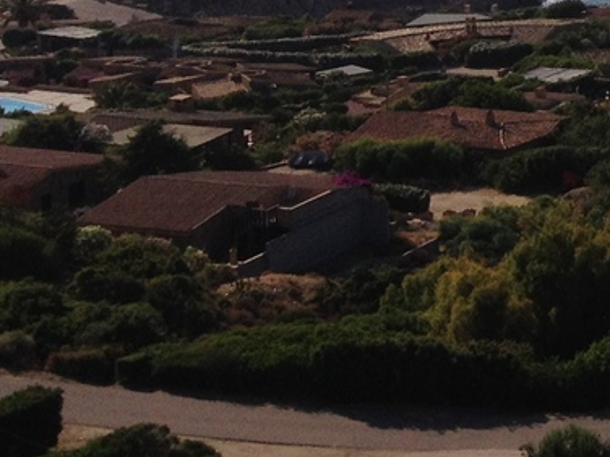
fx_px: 2626
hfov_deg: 11.7
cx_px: 1262
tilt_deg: -4.7
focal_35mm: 149
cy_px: -431
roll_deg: +0.7
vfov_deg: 9.4
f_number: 2.4
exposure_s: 1/3690
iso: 50
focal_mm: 4.28
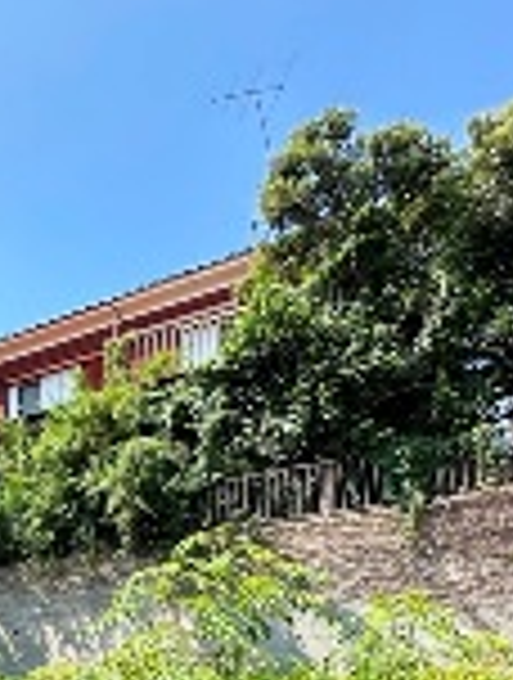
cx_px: -140
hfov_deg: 31.0
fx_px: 728
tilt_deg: +8.9
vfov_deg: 44.5
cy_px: 639
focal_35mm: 37
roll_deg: -1.5
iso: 40
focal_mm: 2.22
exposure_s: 1/498
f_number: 2.2
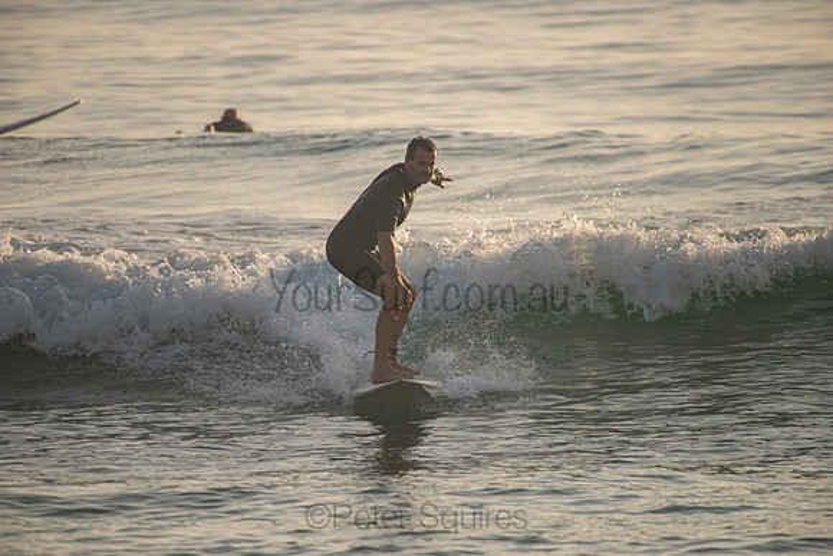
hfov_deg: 4.1
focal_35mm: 500
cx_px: 416
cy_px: 278
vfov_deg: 2.8
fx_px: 11572
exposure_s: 1/500
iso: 180
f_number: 5.6
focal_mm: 500
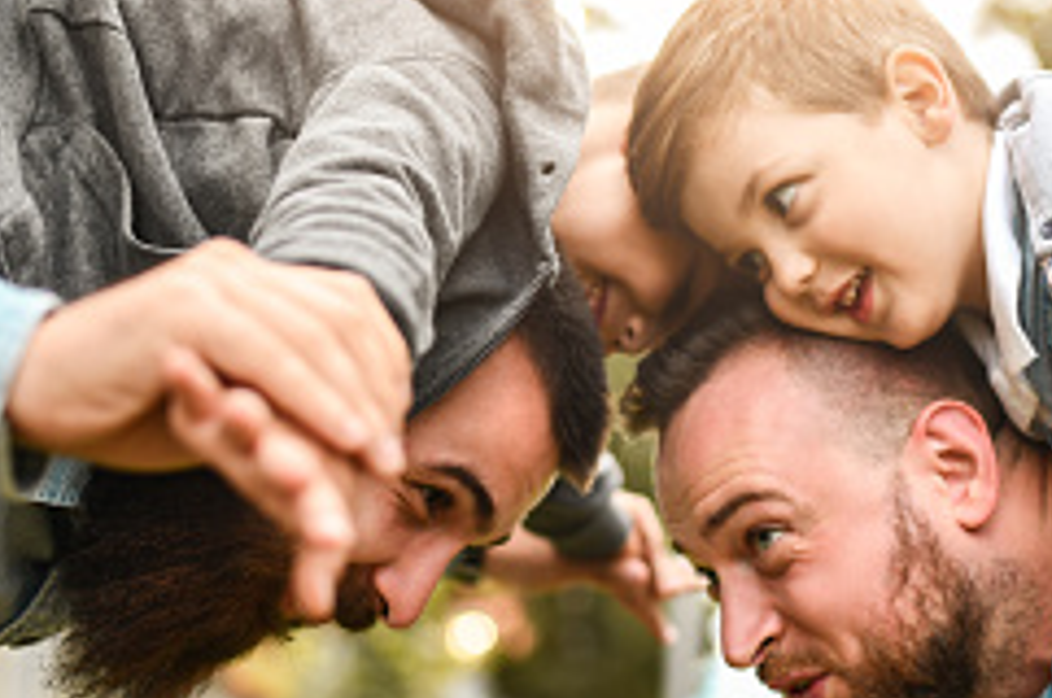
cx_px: 718
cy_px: 469
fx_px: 2160
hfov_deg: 27.2
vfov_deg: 18.3
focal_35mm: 74
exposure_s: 1/200
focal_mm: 35
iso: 400
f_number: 1.8
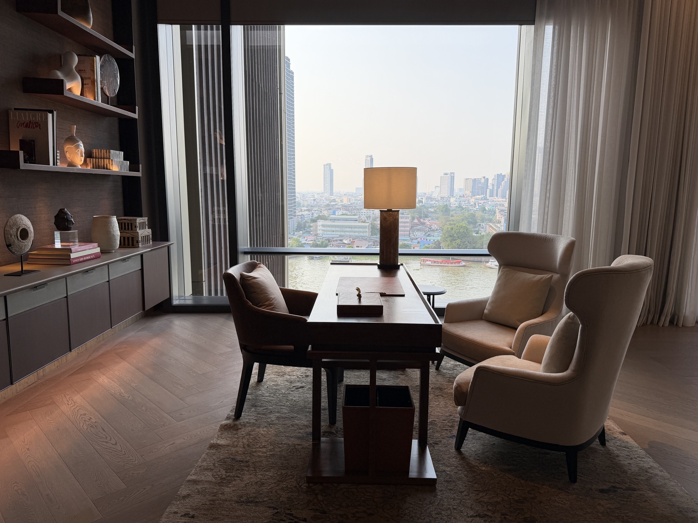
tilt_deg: -9.0
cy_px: 262
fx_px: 484
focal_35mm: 24
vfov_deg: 56.8
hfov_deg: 71.6
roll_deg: +0.3
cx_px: 349
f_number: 1.78
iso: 80
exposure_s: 1/209
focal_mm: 6.76
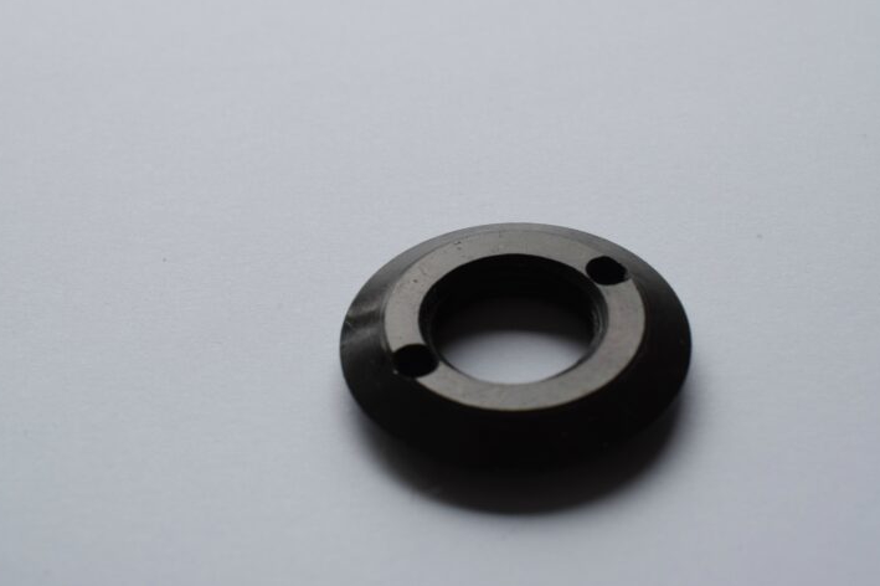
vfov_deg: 26.0
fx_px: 1270
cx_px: 439
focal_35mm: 52
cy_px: 269
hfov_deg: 38.2
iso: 400
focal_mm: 24
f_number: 7.1
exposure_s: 1/200
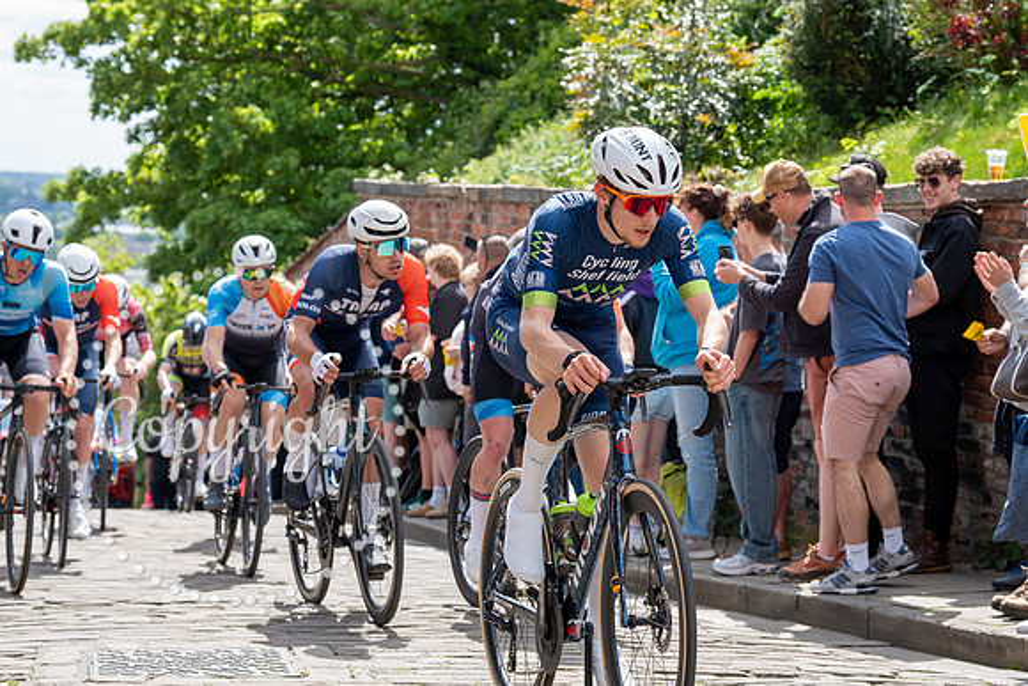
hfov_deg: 21.6
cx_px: 690
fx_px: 2685
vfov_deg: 14.5
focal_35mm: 94
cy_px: 225
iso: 500
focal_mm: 70
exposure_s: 1/1000
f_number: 5
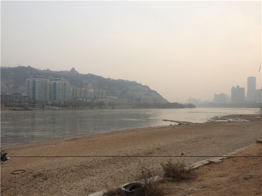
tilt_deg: +2.4
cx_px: 131
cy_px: 98
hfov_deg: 61.7
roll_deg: +1.8
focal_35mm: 29
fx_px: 219
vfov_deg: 48.2
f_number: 2.2
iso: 32
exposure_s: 1/1026
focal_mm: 4.15
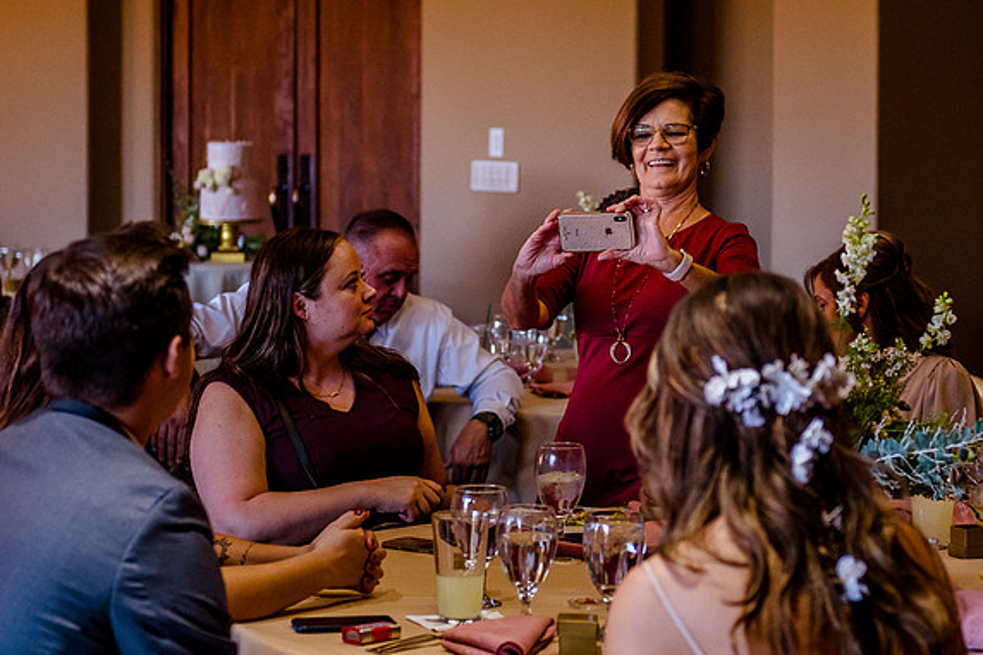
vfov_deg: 14.2
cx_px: 588
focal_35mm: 96
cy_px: 249
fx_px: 2620
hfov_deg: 21.2
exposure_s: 1/400
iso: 2000
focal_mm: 56
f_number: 2.8
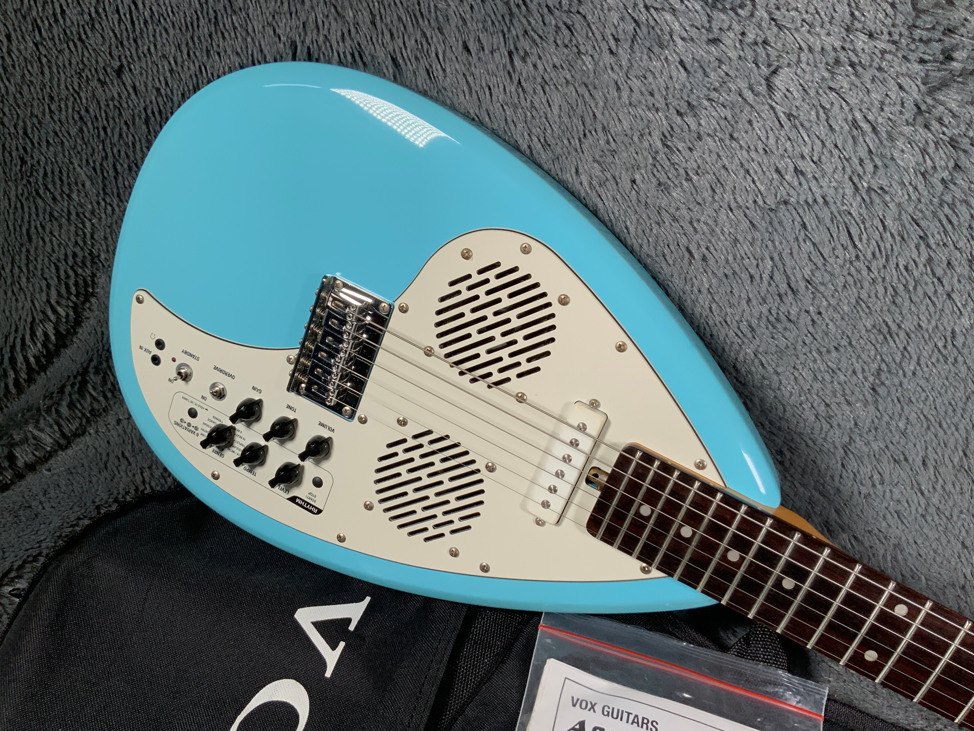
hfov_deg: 60.0
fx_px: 844
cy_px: 376
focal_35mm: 30
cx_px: 483
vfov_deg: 46.8
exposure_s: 1/312
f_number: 1.8
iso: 32
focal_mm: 3
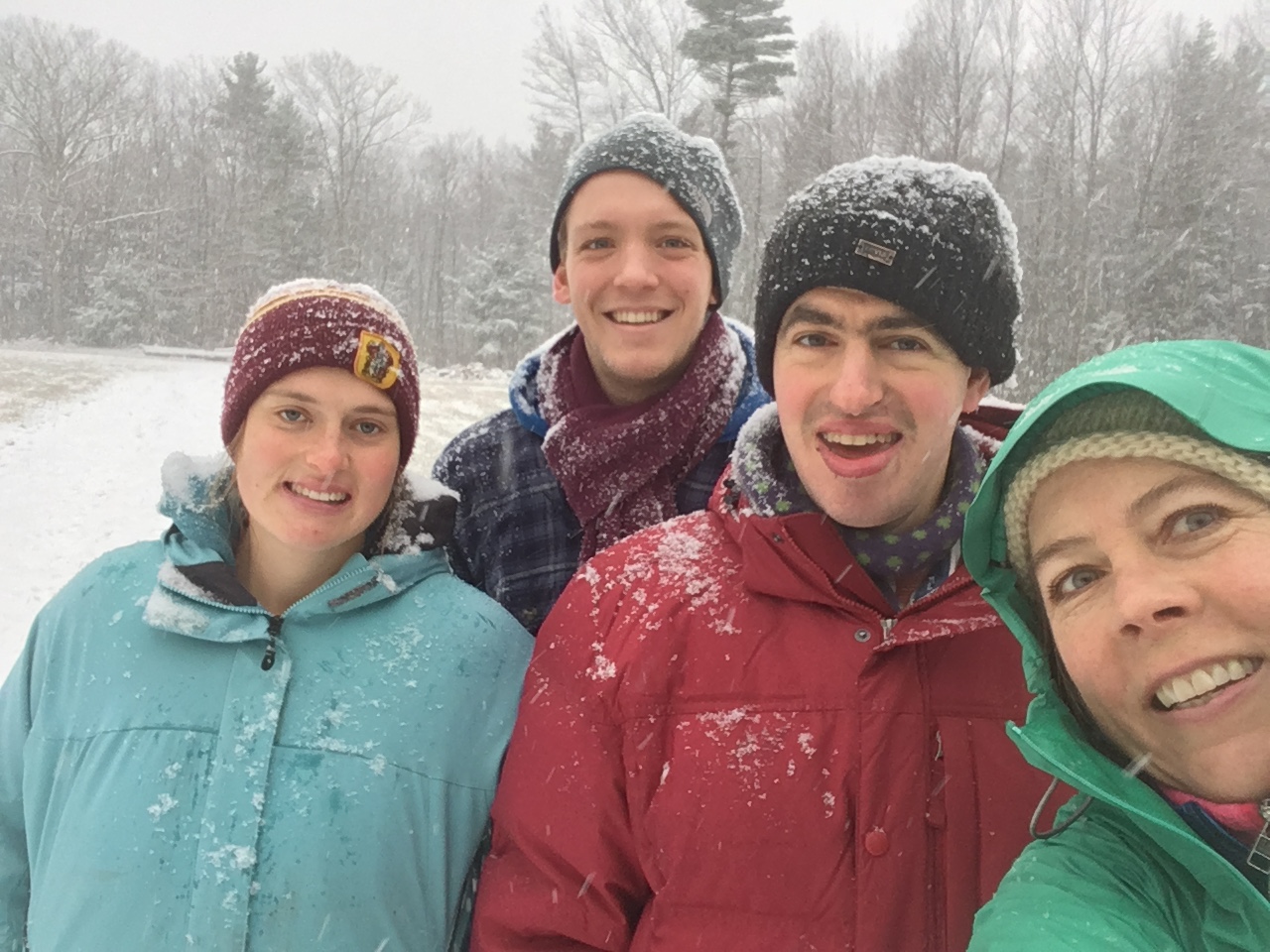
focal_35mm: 31
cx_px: 635
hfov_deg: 58.4
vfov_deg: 45.4
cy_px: 476
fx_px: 1137
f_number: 2.4
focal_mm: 2.15
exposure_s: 1/120
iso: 80
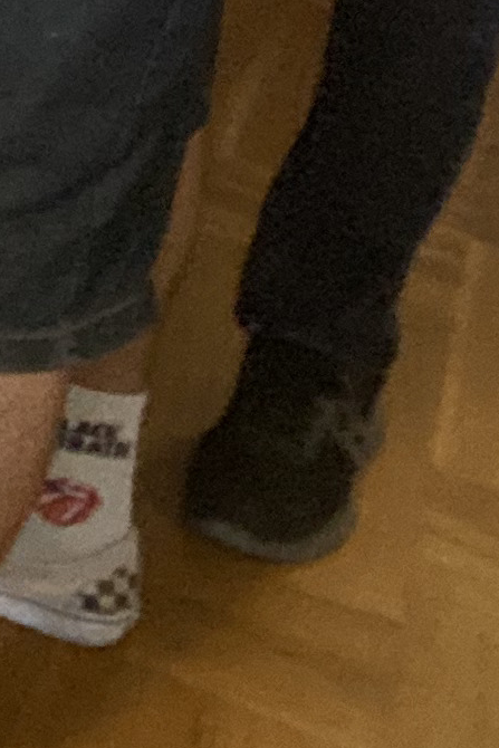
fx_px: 2992
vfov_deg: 12.7
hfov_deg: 8.0
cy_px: -674
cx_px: -1083
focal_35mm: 144
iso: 320
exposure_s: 1/25
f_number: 2.2
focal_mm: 2.71
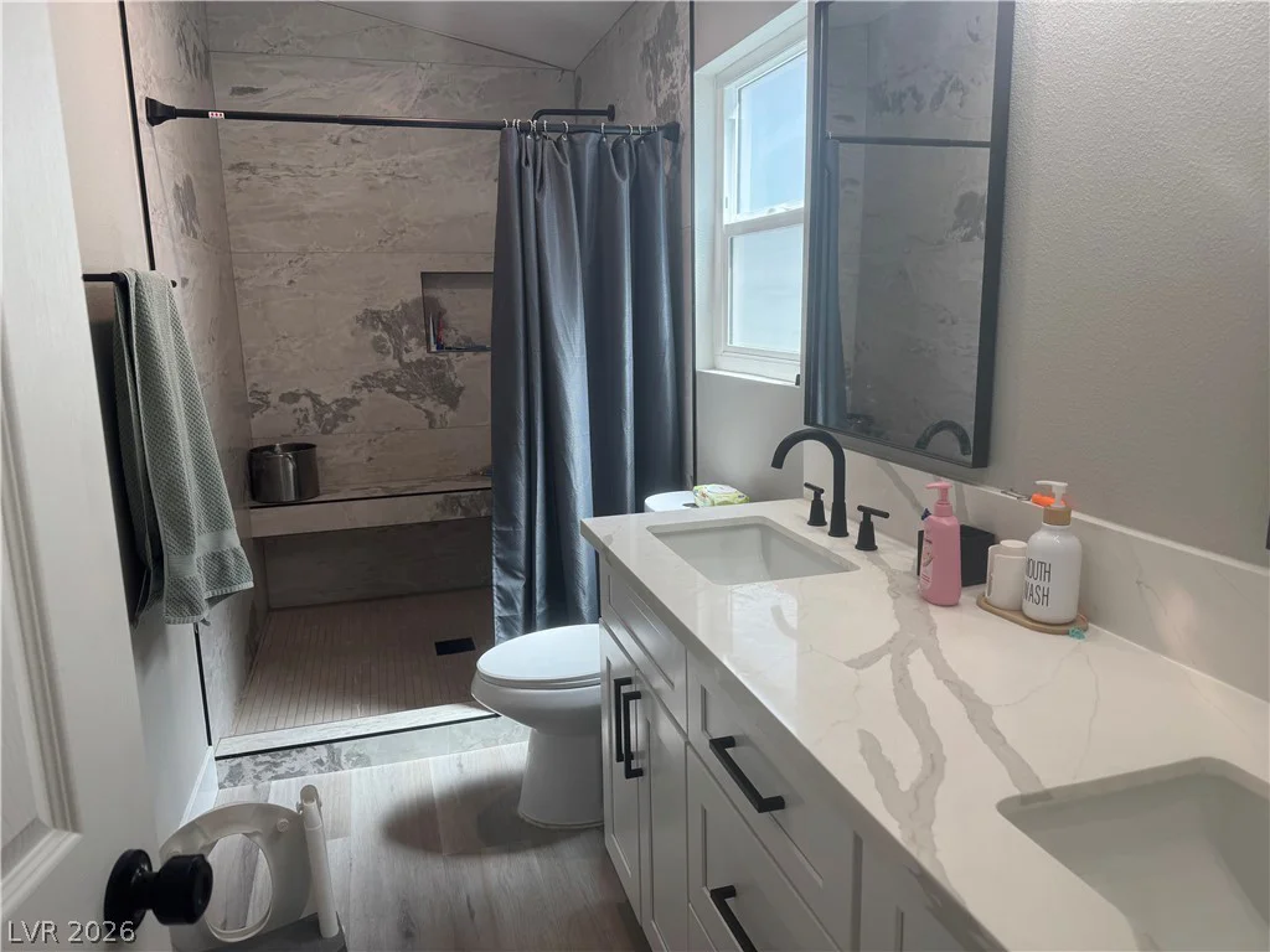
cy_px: 476
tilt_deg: -10.9
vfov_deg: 56.8
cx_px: 635
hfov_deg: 71.6
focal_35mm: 24
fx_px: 881
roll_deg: +0.2
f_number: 1.78
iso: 100
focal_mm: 6.76
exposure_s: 1/160
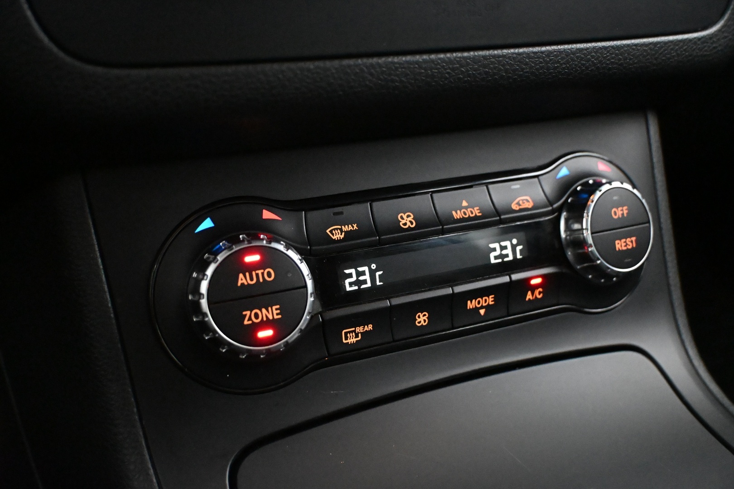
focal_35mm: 39
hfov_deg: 49.6
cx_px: 367
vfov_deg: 34.2
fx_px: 795
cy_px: 244
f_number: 4.5
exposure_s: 1/50
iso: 12800
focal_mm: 26
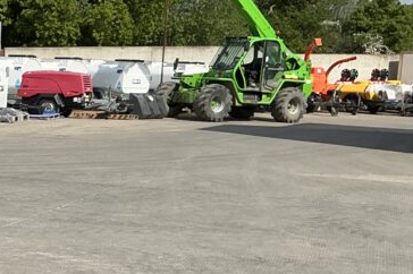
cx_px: -134
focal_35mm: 82
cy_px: 228
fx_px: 940
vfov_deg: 16.5
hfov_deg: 22.1
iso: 25
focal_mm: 3
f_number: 1.8
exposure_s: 1/2427
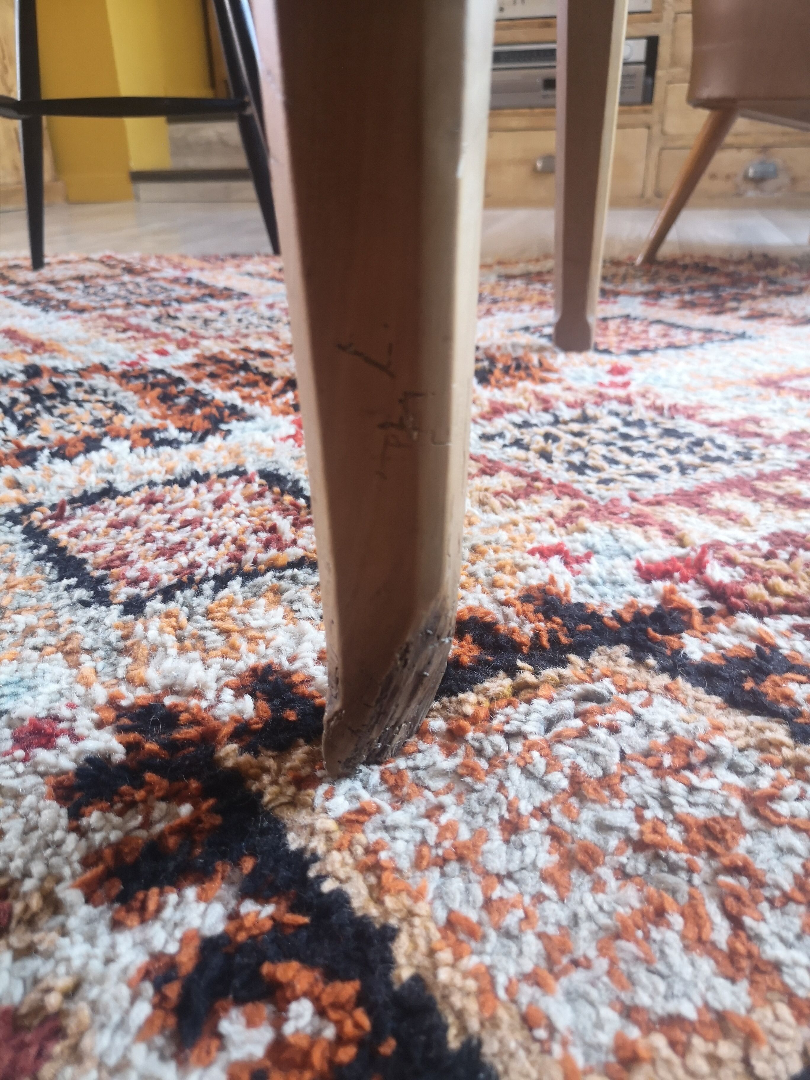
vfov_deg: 65.3
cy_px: 540
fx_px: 842
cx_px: 405
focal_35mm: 27
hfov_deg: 51.4
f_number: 1.8
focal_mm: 5.58
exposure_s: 1/33.3
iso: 400
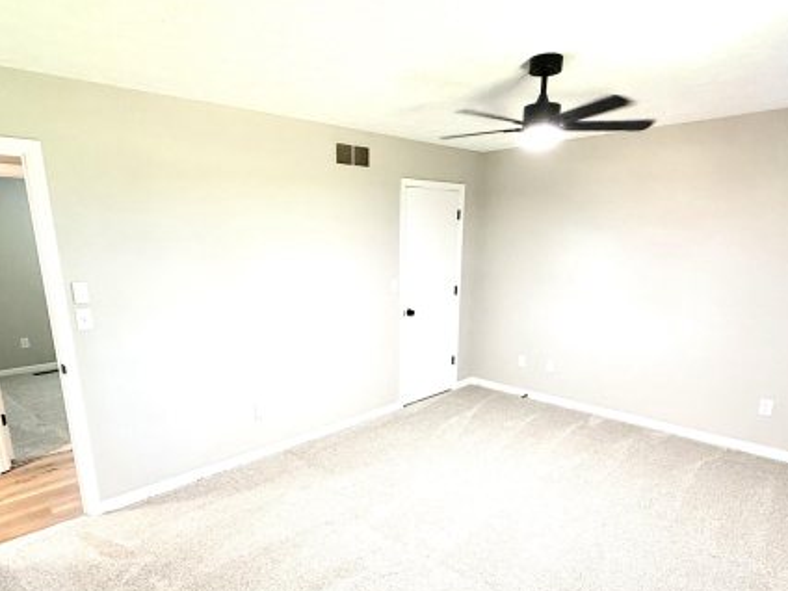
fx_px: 501
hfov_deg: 76.4
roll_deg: +0.3
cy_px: 368
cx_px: 380
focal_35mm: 22
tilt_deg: -13.2
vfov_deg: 60.3
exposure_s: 1/72
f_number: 2.2
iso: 320
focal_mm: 2.22
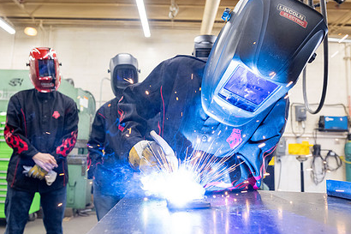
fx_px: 283
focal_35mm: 29
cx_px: 174
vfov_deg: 44.9
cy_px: 115
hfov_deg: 63.7
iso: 1600
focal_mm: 20.5
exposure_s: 1/200
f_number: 4
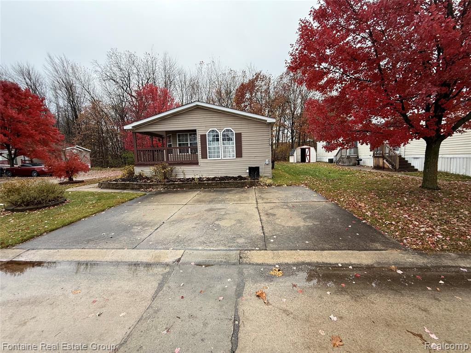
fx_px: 190
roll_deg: +0.1
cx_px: 236
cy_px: 176
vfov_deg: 85.7
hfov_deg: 102.1
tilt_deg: -3.5
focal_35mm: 14
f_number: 2.2
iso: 50
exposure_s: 1/153
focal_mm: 2.22
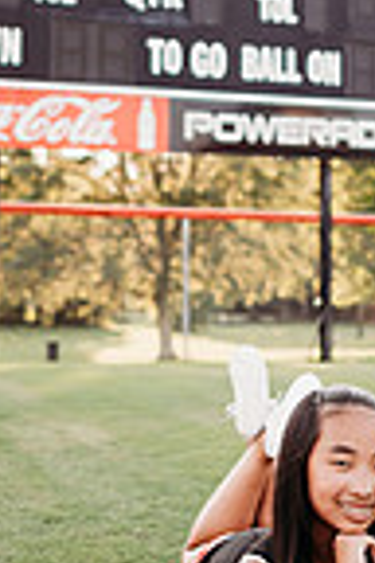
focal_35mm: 75
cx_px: 266
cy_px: 152
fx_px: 1172
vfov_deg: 26.7
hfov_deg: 18.1
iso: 125
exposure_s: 1/500
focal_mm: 24
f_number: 2
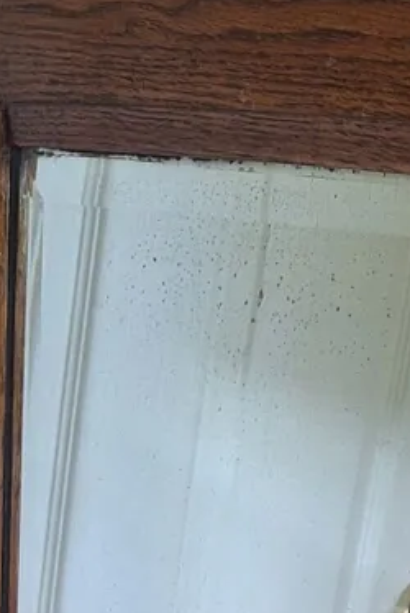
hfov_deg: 28.5
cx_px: 348
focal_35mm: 46
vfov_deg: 42.7
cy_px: 334
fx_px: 784
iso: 200
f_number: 1.8
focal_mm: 5.54
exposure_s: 1/33
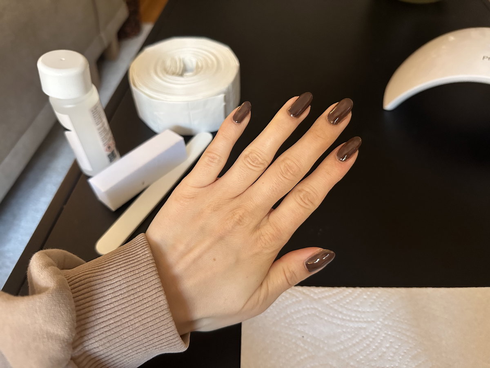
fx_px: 340
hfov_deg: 71.6
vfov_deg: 56.8
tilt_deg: -48.9
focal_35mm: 24
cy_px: 184
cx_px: 245
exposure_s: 1/60
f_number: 1.78
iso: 800
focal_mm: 6.86
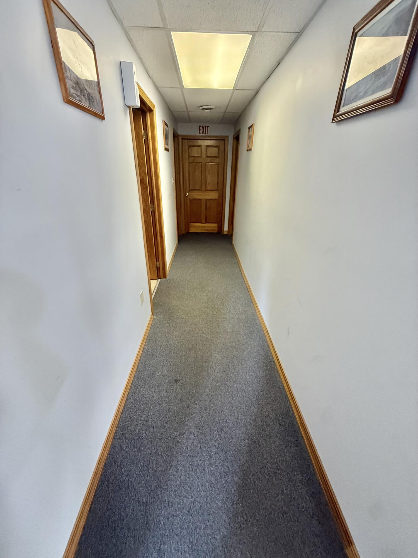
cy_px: 279
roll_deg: -1.9
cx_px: 209
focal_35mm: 14
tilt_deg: -25.1
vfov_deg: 102.1
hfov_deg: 85.7
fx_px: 225
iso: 500
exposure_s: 1/60
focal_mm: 2.22
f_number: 2.2
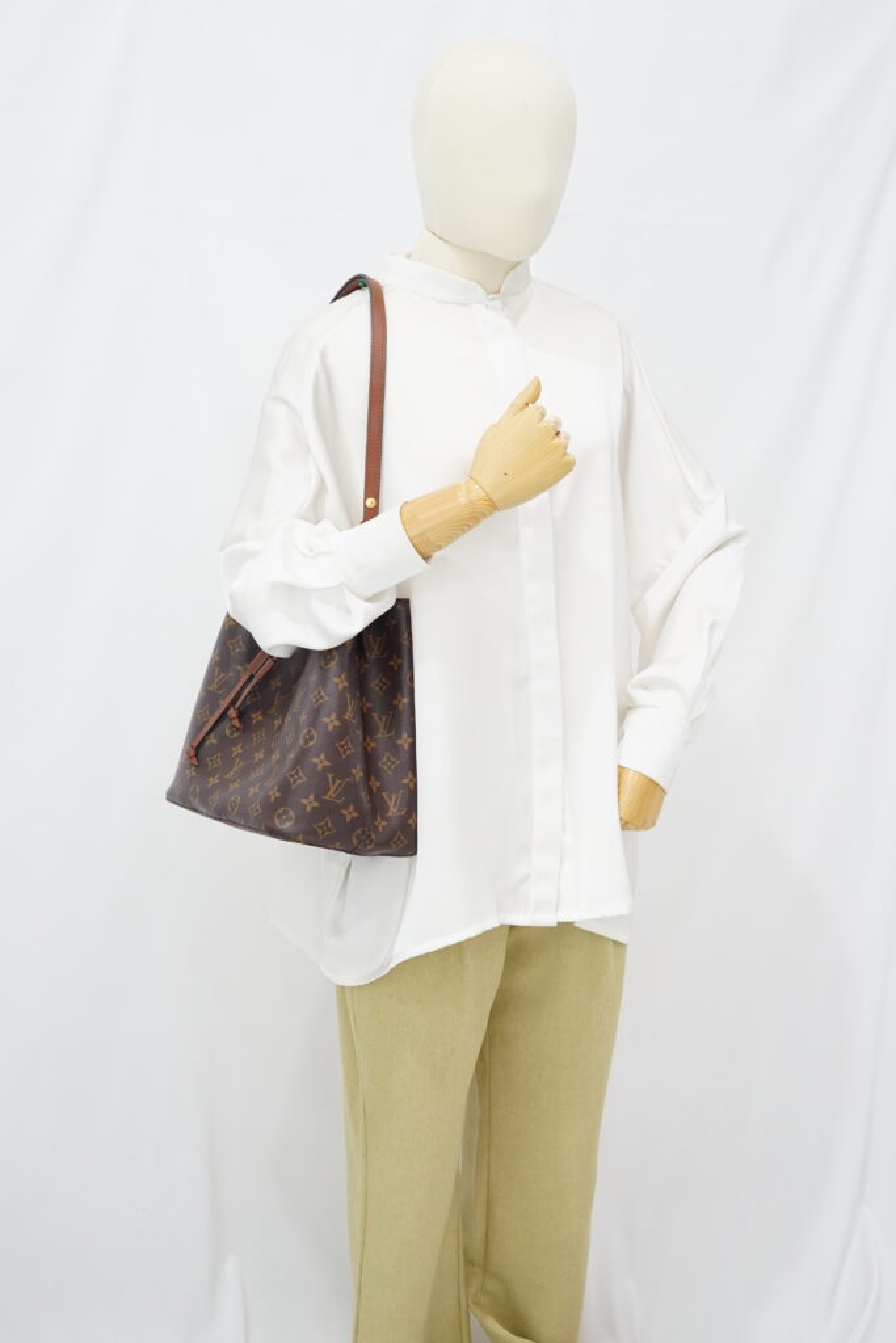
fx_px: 1866
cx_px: 448
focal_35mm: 50
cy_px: 672
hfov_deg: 27.0
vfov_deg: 39.6
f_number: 6.3
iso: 640
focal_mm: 50
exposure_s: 1/8
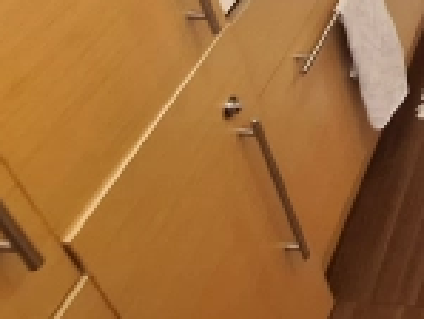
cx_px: 620
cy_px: -263
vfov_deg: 20.6
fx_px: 588
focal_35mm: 48
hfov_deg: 28.1
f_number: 2.2
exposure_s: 1/33
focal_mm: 1.74
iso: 160
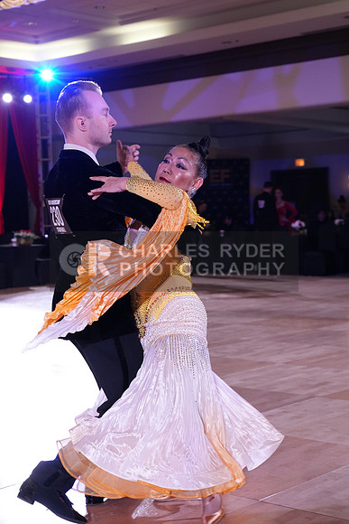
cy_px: 262
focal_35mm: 62
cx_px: 174
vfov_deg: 32.4
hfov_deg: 21.9
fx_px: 901
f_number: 5
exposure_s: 1/250
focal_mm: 62
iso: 2500
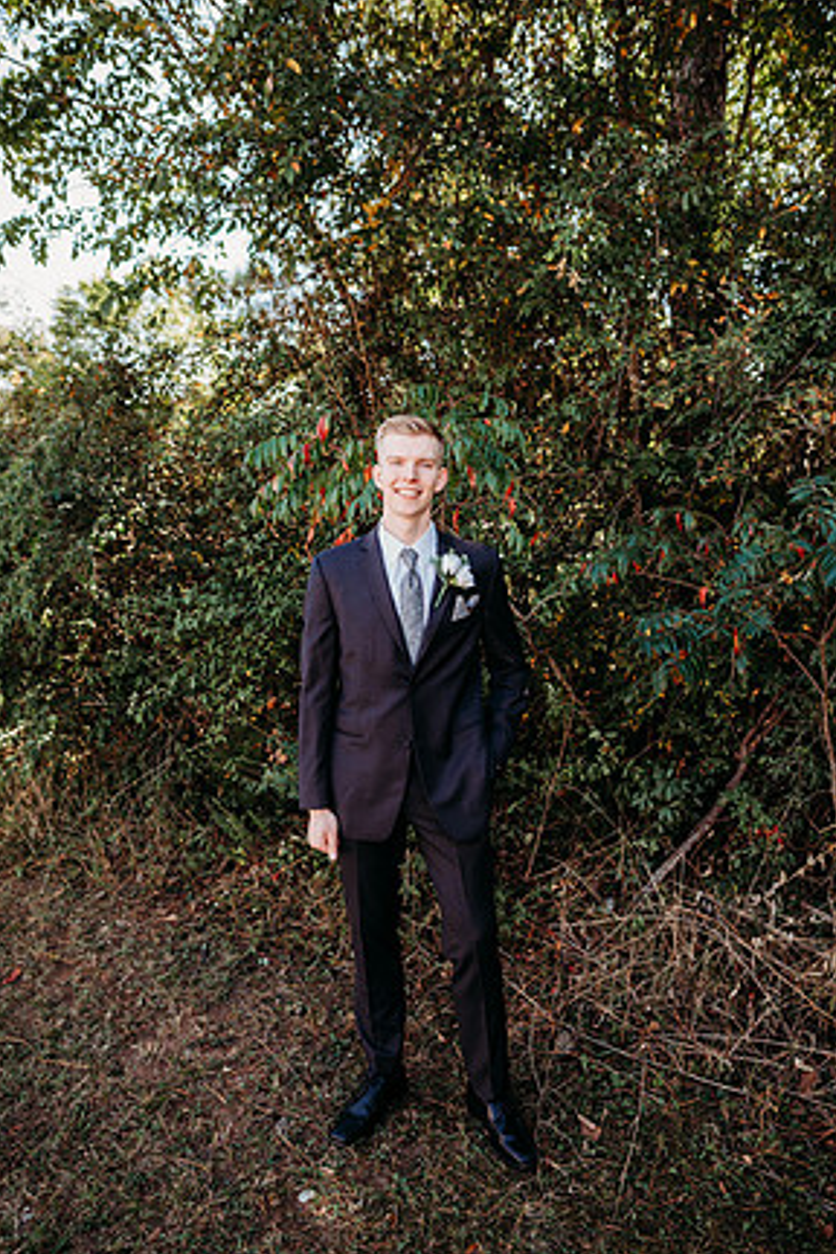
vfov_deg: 71.5
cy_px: 642
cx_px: 409
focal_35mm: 25
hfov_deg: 51.3
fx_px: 871
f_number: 2.8
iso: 200
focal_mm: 24
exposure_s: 1/400
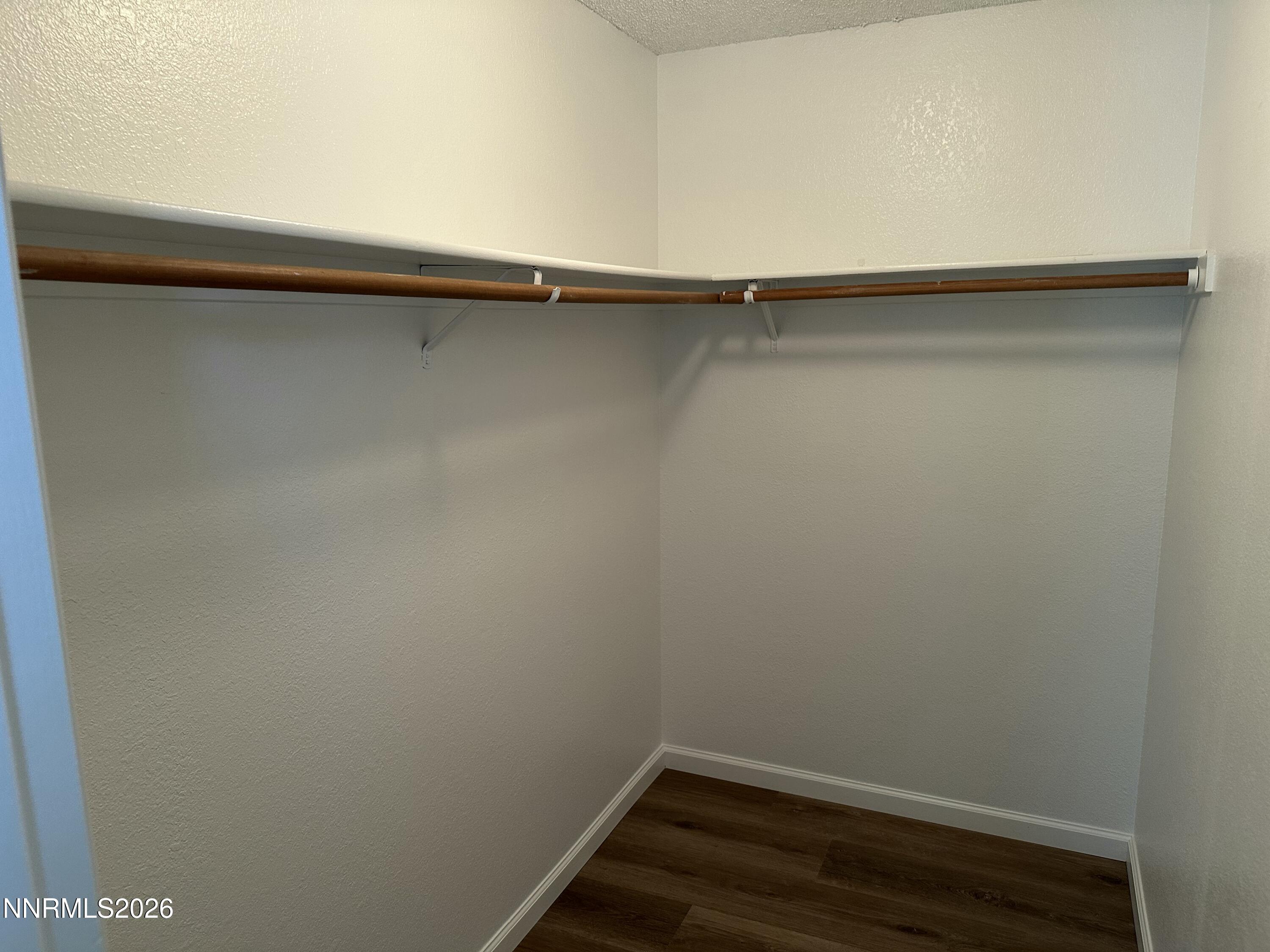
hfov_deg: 71.6
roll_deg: +0.9
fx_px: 881
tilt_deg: -10.3
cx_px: 635
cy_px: 476
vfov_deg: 56.8
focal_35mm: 24
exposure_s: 1/60
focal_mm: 6.86
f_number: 1.78
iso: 200
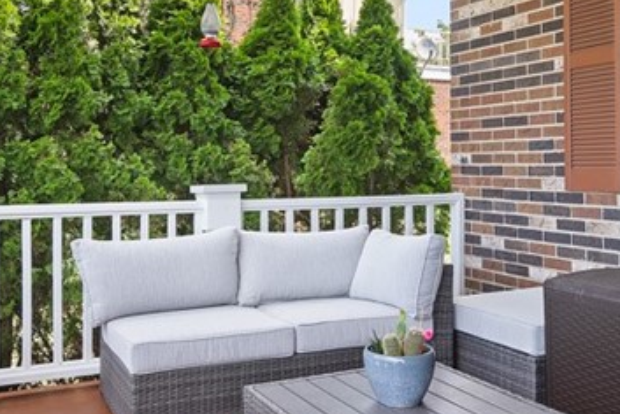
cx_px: 314
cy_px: 149
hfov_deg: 45.4
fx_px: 741
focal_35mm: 43
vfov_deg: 31.1
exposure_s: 1/100
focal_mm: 14
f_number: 4
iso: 400
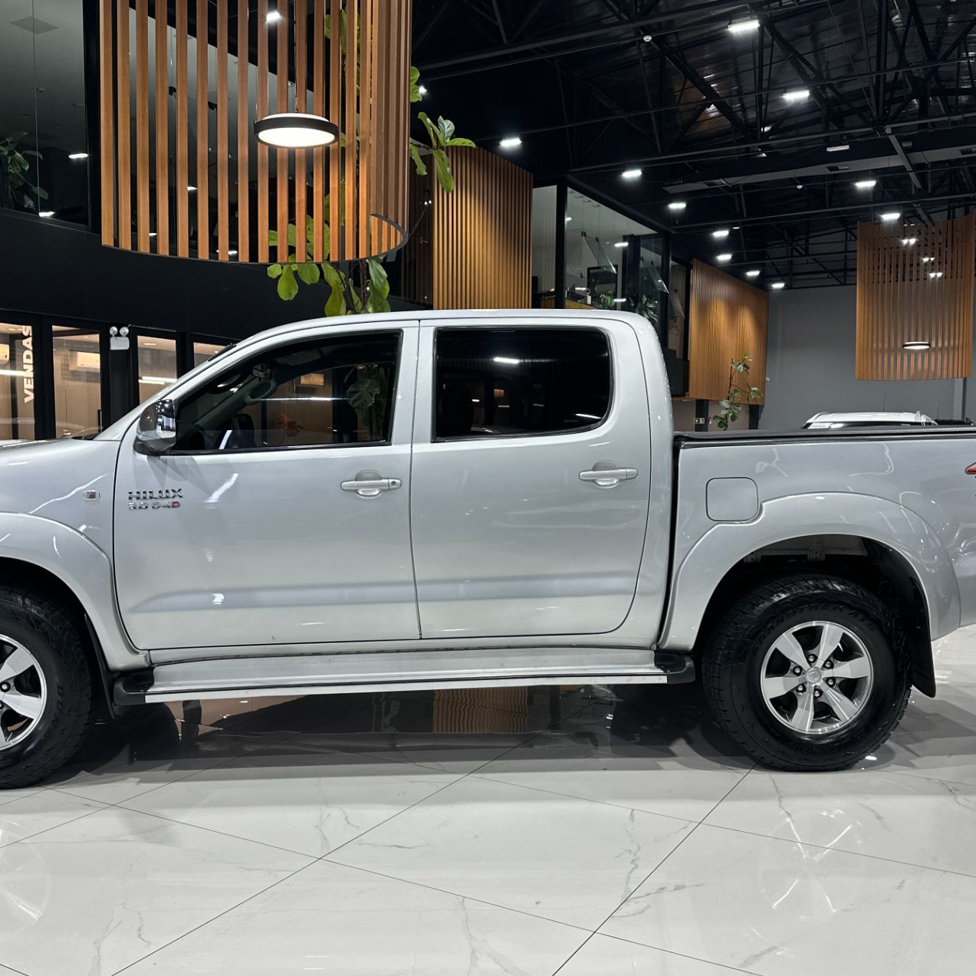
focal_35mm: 32
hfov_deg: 51.1
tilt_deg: -5.7
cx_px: 452
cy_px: 523
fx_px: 1021
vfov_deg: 51.1
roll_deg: -0.4
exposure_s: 1/120
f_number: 1.78
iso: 160
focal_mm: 6.86
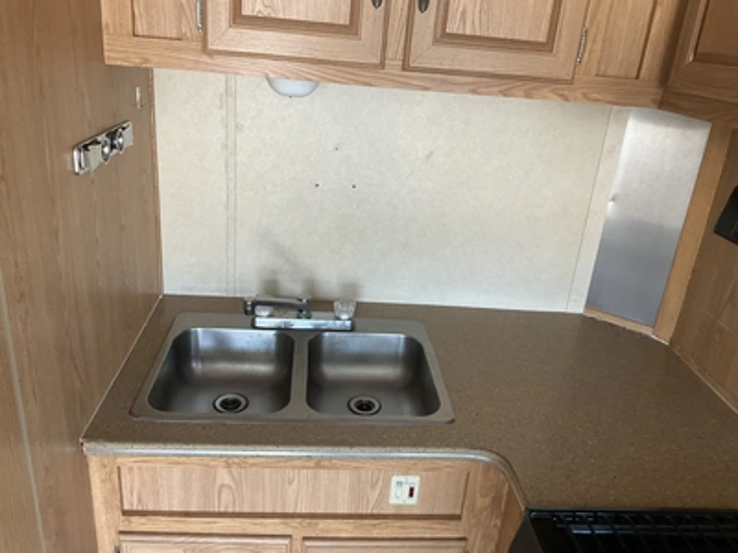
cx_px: 369
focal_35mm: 29
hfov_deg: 61.7
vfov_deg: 48.2
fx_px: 618
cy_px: 276
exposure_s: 1/60
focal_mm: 3
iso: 100
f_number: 1.8
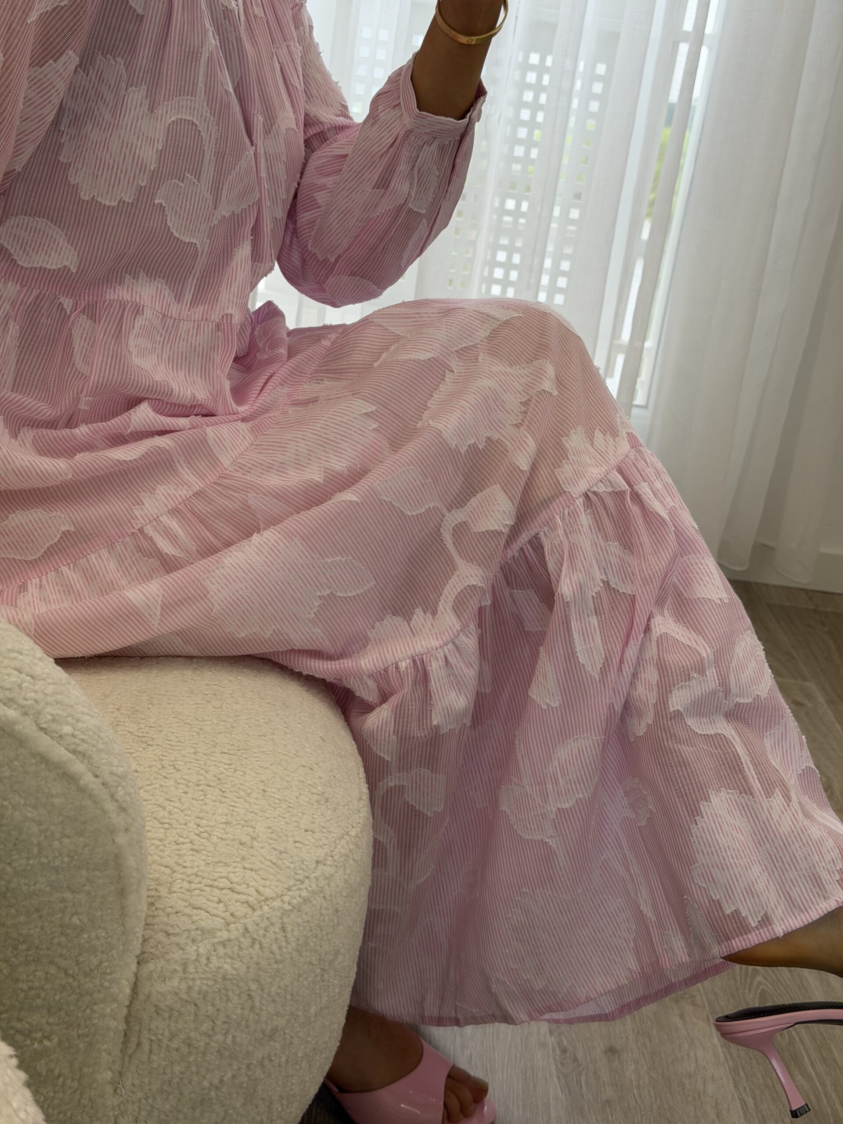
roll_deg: -11.1
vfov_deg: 39.7
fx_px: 1559
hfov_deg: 30.3
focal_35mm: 48
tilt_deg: -36.3
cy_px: 562
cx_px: 422
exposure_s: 1/146
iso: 50
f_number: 1.78
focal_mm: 6.76
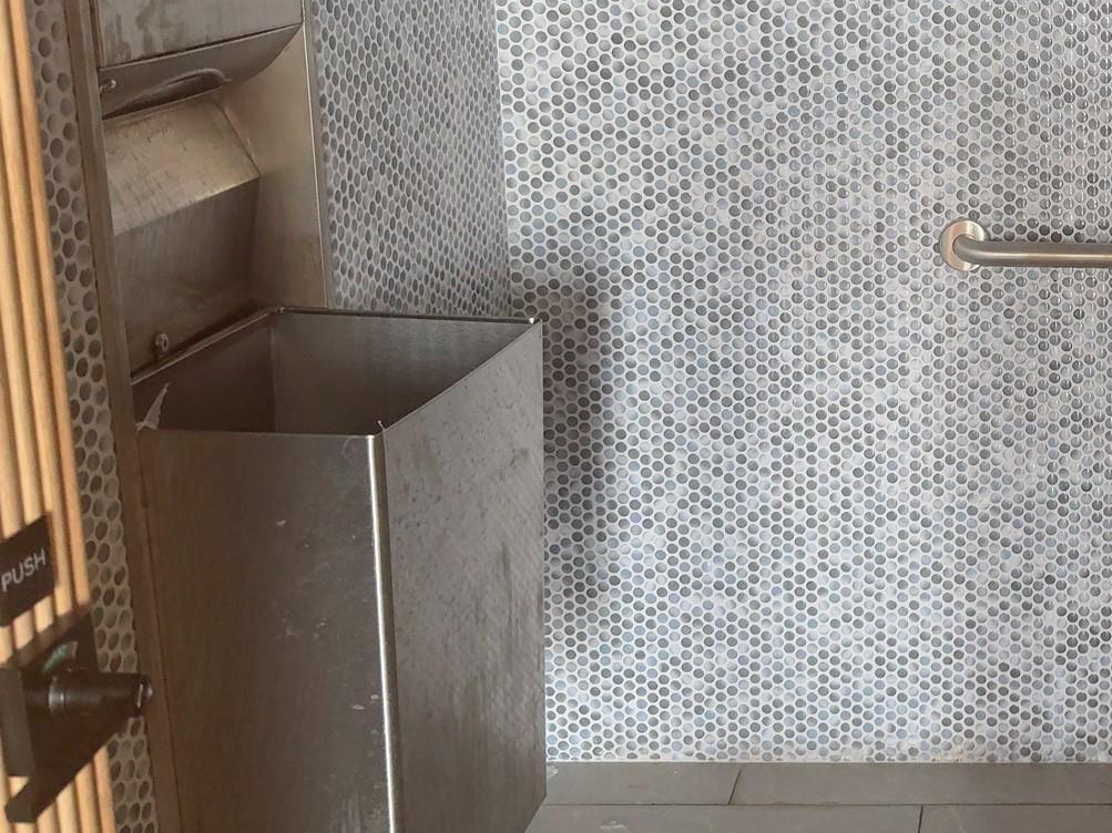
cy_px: 192
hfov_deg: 35.4
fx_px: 1574
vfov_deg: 29.1
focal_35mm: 49
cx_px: 1100
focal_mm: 6.76
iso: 500
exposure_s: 1/60
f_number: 1.78
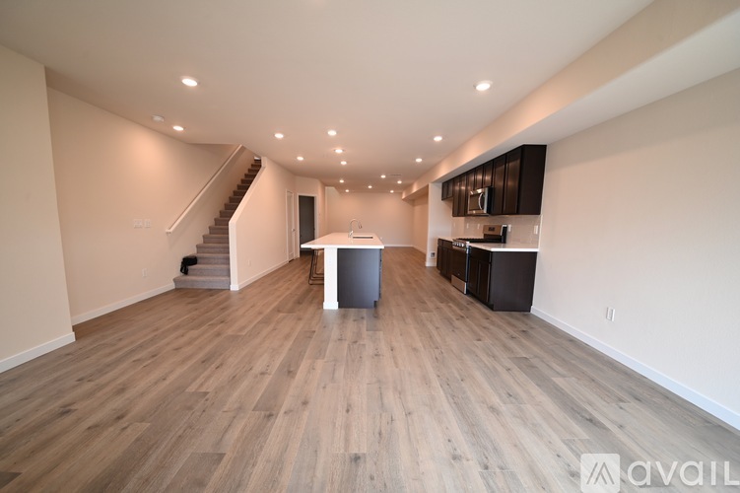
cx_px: 370
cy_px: 246
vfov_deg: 81.2
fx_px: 288
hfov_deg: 104.3
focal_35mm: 14
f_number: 5
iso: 400
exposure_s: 1/40
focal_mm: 14
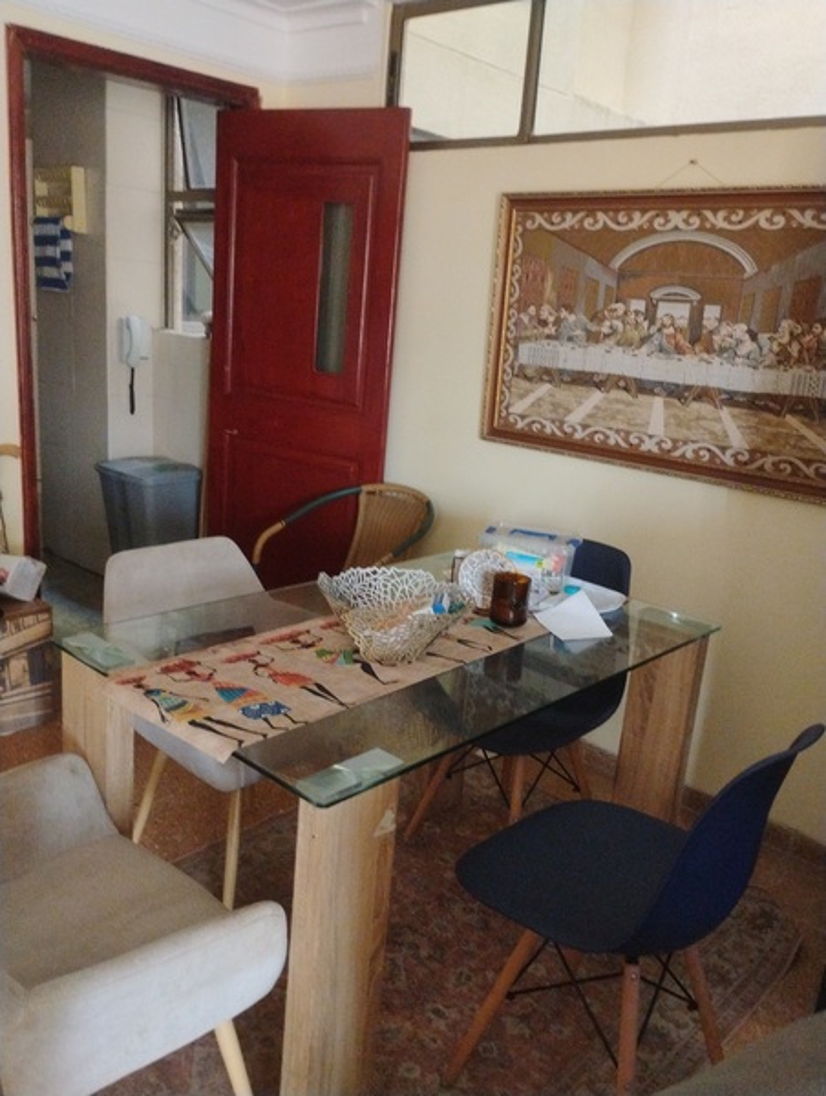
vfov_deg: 63.4
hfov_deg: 49.9
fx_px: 888
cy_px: 548
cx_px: 413
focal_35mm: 28
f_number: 1.8
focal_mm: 4.26
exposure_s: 1/24
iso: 2775
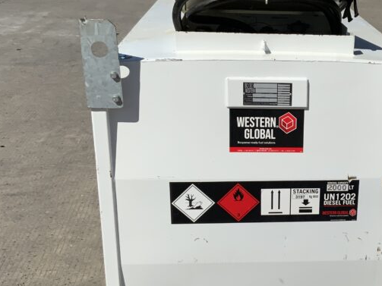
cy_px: 168
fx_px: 651
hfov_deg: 31.9
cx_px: 300
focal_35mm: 59
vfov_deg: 24.8
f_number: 1.8
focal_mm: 3
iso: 20
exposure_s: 1/5814
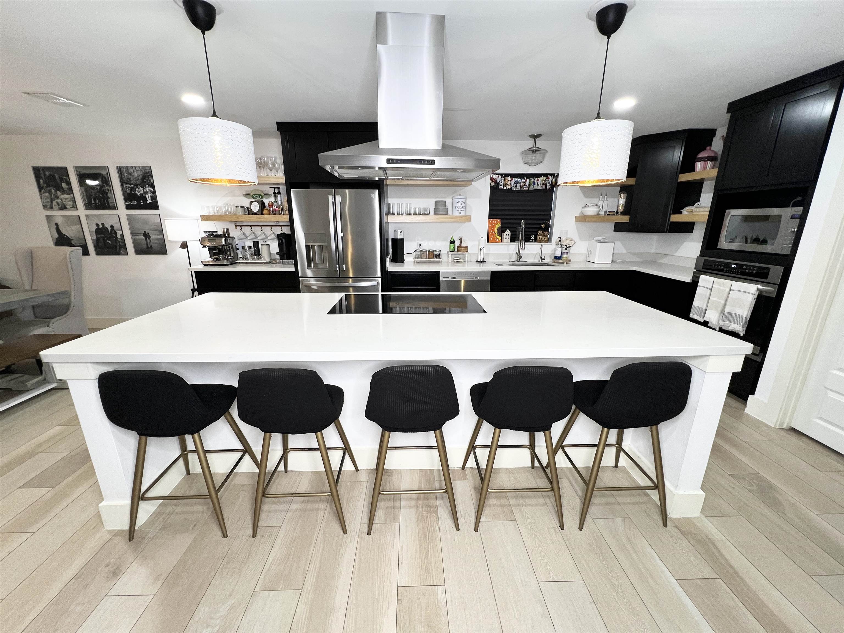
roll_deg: -0.3
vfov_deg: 89.9
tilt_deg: -16.1
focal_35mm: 13
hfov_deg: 106.2
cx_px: 422
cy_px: 316
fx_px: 317
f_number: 1.8
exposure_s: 1/120
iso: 200
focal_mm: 1.57
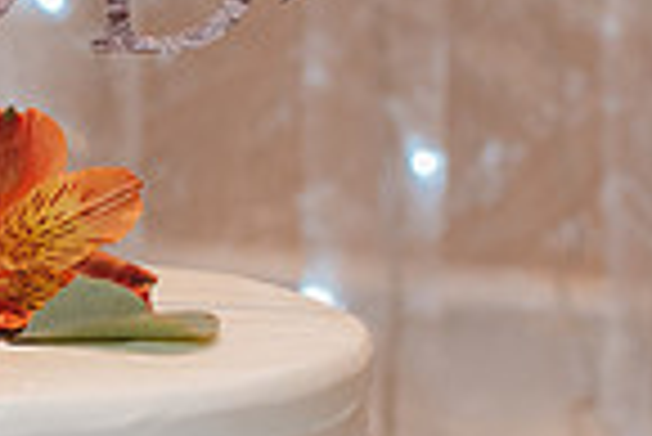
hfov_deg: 9.7
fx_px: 3807
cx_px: -117
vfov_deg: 6.6
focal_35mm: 210
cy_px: 200
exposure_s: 1/200
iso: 800
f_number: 3.2
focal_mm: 35
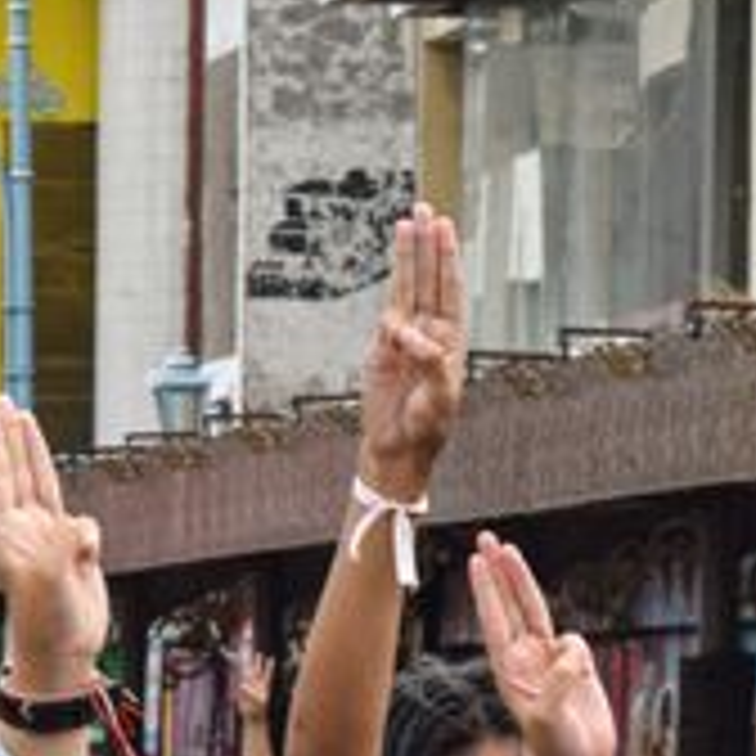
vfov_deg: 7.6
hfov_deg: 7.7
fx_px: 5574
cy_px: 1289
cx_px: -36
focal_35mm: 226
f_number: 7.1
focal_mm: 29
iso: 320
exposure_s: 1/250
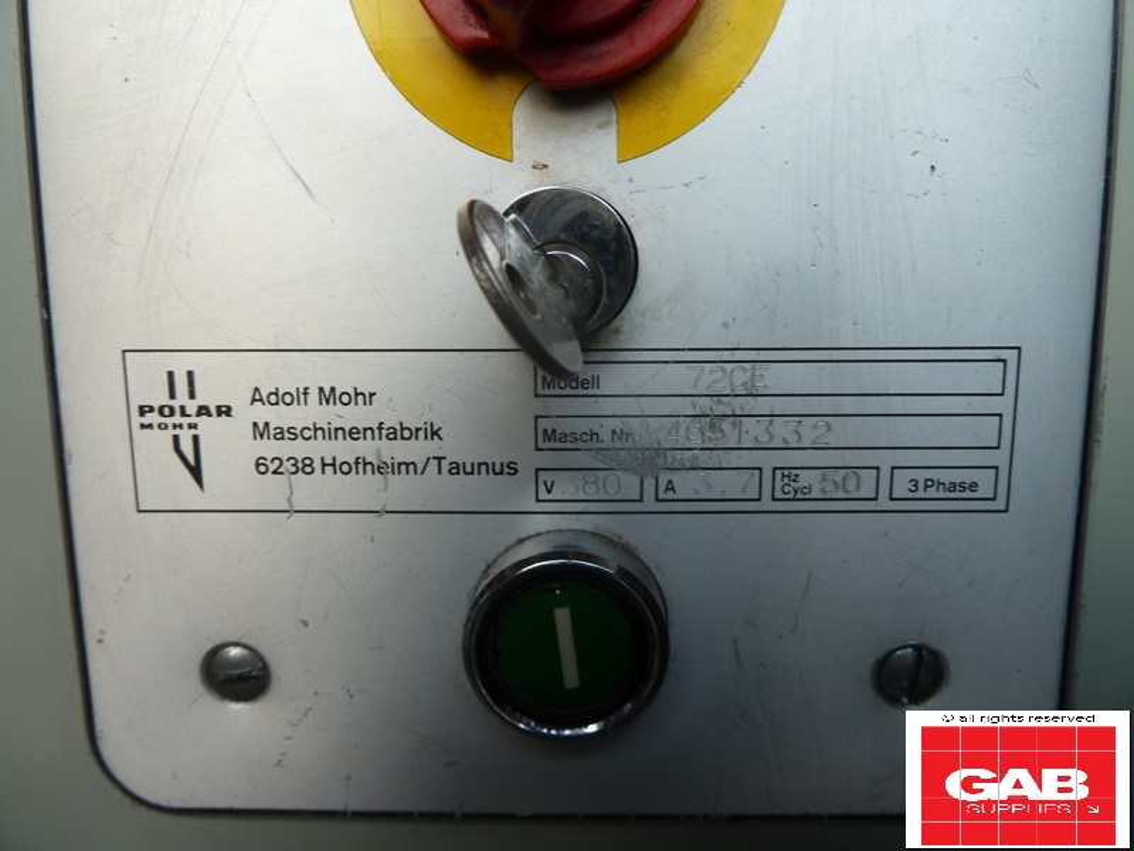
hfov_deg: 69.4
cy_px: 426
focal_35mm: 25
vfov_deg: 54.9
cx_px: 567
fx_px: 819
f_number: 3.3
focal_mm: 4.1
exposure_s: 1/30
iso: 80
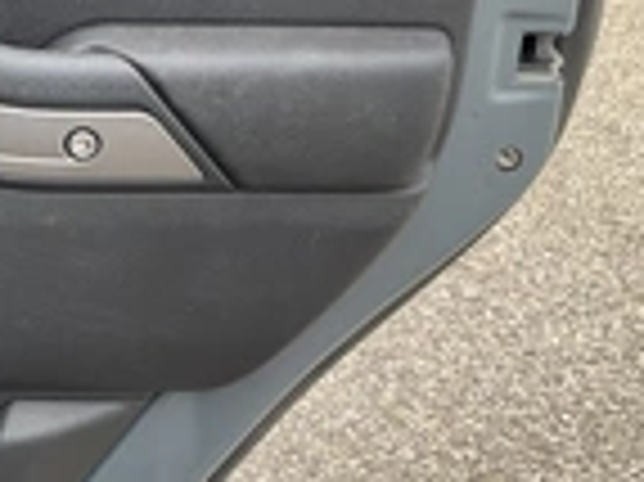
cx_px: -104
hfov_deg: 22.5
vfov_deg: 18.1
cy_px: 131
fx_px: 1506
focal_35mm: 81
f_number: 1.8
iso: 20
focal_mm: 3
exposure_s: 1/142
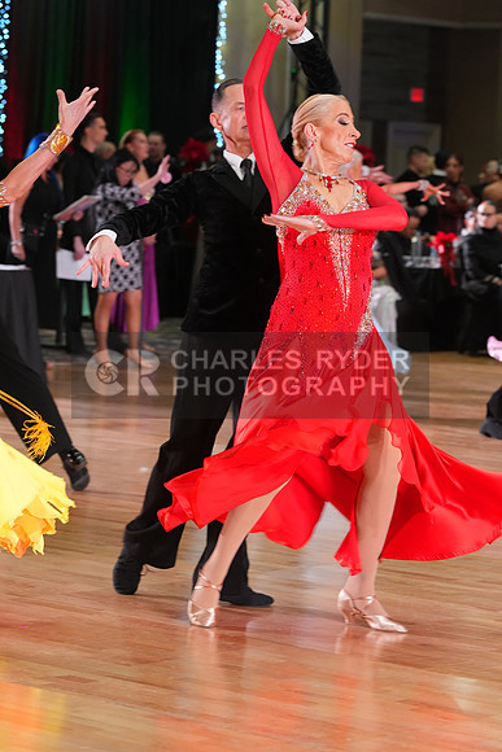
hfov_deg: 10.5
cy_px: 376
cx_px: 251
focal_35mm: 131
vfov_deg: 15.6
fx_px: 2738
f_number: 5.6
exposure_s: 1/200
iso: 3200
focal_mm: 131
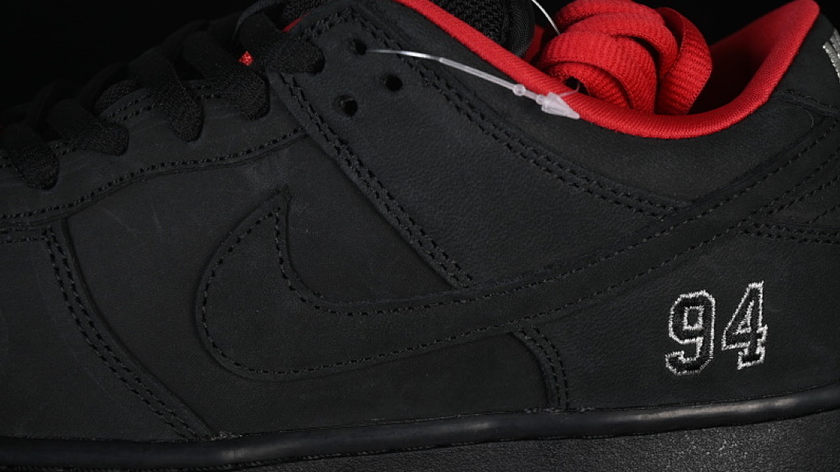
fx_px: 1760
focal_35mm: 79
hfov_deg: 26.9
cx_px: 418
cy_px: 266
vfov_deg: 15.3
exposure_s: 1/50
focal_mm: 50
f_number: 6.3
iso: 160
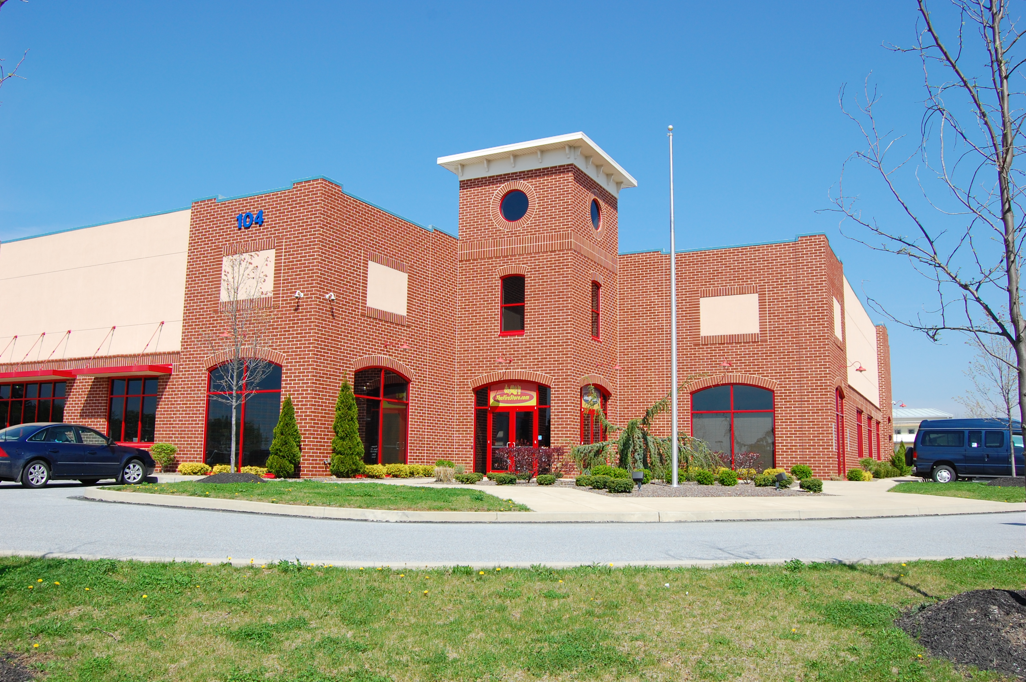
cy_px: 341
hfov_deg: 62.0
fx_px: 854
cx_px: 513
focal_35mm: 30
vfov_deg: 43.5
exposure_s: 1/320
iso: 200
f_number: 9
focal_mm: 20
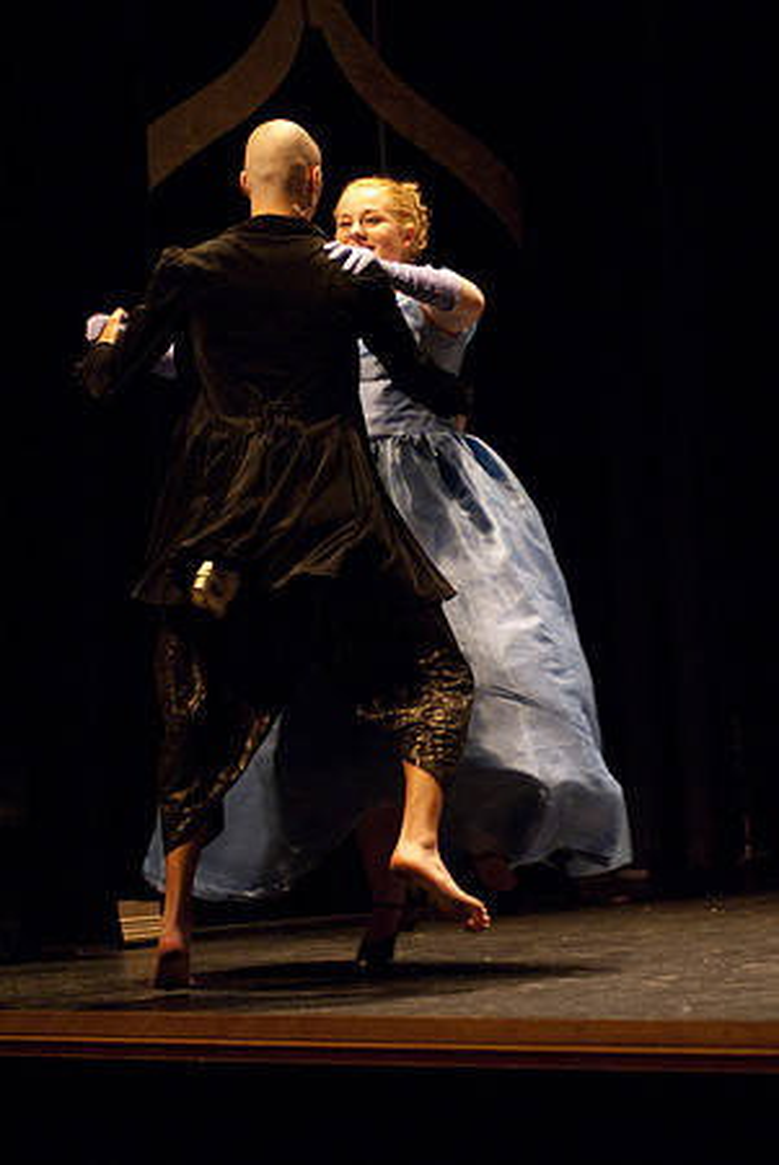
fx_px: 3886
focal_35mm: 120
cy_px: 582
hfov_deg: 11.4
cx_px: 390
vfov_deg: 17.0
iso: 1250
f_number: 2.8
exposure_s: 1/160
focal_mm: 80
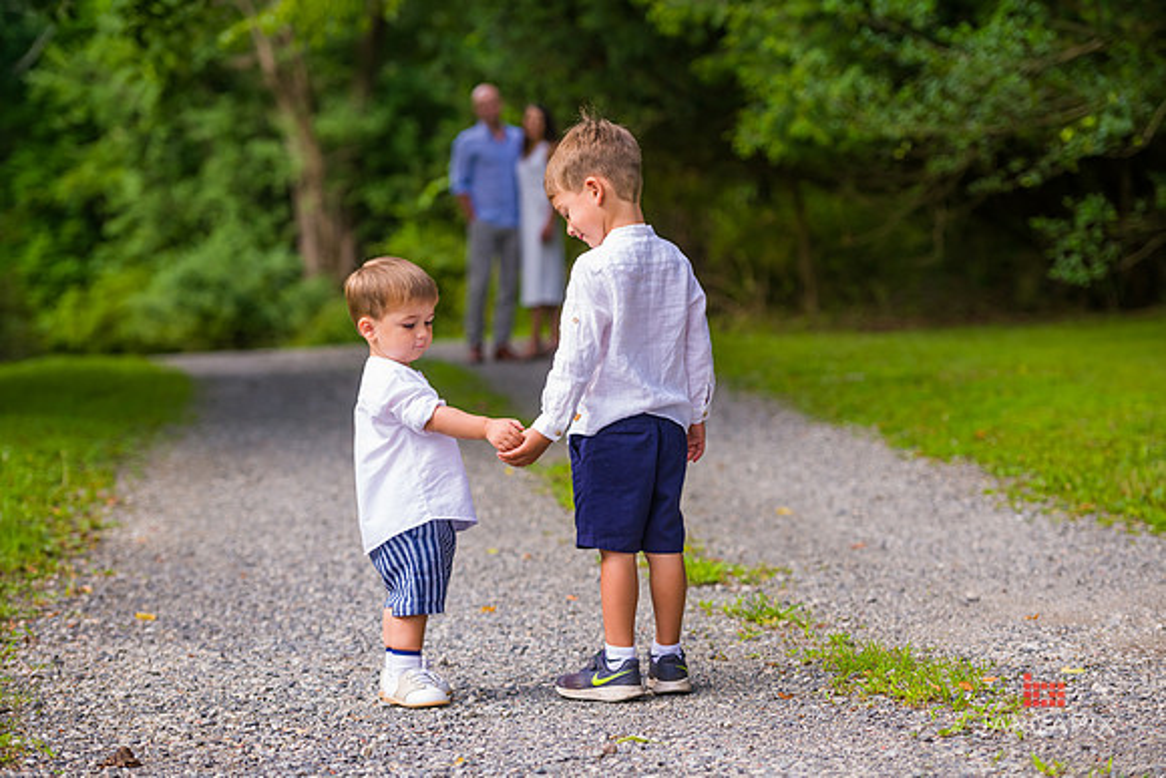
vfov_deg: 14.0
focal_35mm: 98
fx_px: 3175
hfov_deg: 20.8
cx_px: 583
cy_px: 389
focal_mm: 98
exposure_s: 1/640
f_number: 4
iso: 200
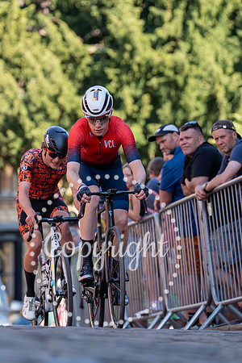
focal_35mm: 264
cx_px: 76
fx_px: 2664
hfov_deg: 5.2
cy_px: 180
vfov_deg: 7.8
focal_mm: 175
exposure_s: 1/1000
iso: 320
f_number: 3.5
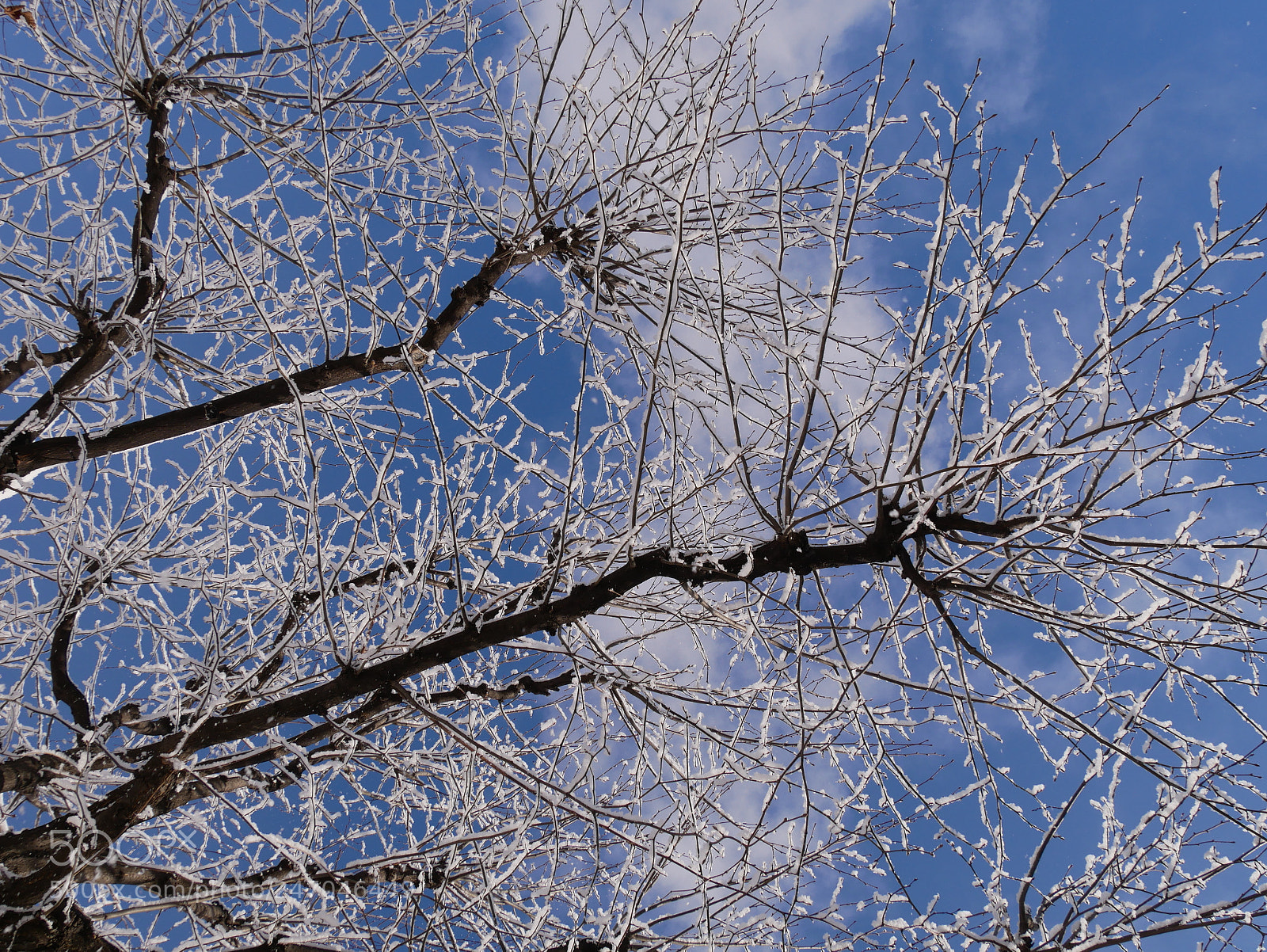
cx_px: 634
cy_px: 476
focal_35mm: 30
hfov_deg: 59.9
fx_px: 1099
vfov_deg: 46.8
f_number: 8
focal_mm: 15
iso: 200
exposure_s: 1/500
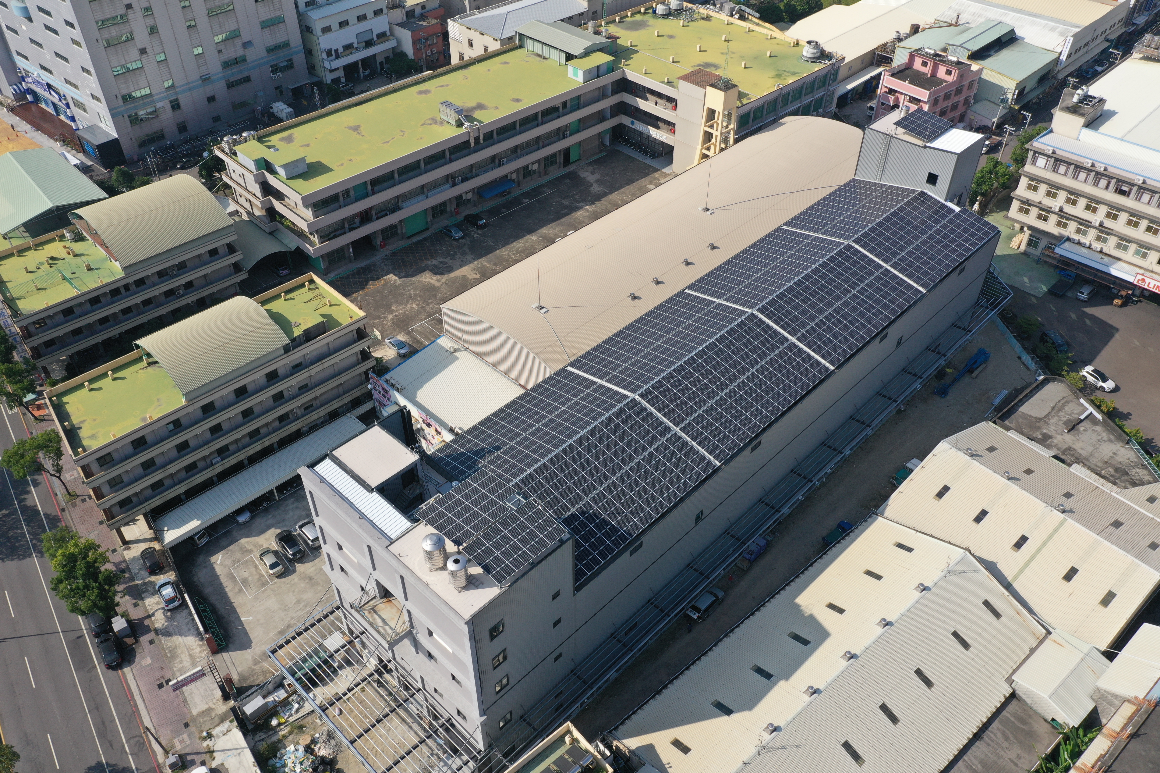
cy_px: 386
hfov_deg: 65.5
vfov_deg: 46.4
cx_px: 580
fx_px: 902
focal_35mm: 28
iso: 100
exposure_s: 1/500
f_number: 5.6
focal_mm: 10.26
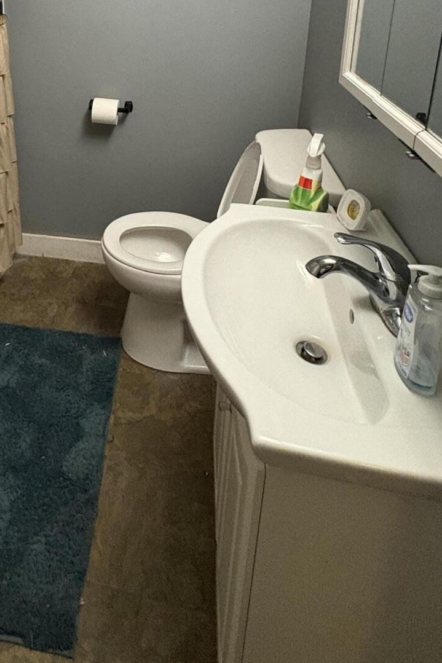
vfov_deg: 59.4
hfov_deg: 45.6
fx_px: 497
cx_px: 90
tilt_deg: -15.2
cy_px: 91
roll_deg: +0.1
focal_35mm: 27
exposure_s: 1/60
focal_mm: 2.22
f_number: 2.2
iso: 640
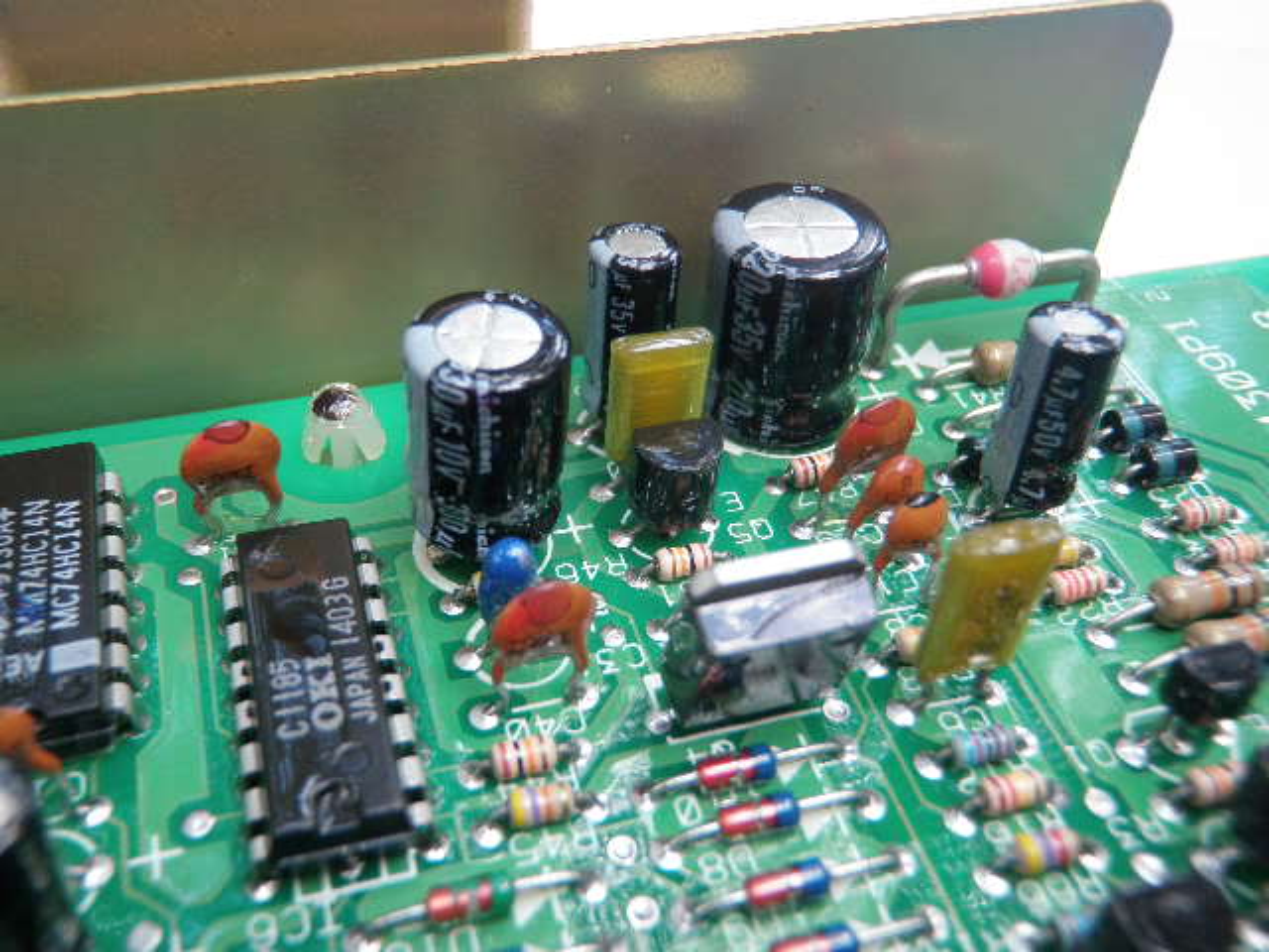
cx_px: 634
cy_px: 476
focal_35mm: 36
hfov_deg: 51.4
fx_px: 1320
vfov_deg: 39.7
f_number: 4.1
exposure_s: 1/40
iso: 80
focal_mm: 6.5
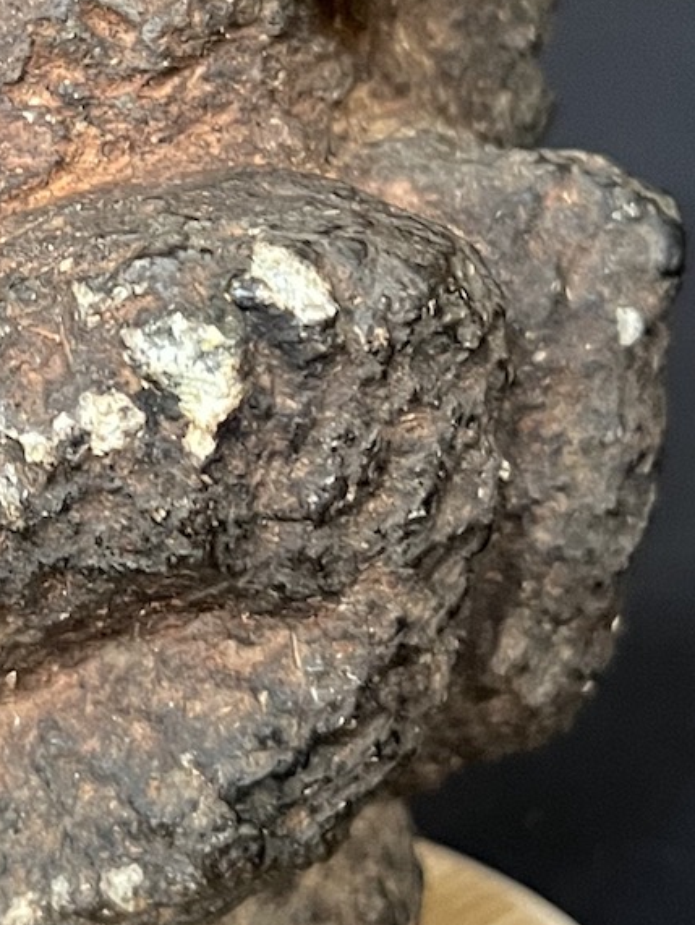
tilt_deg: -2.6
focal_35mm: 91
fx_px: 2433
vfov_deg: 20.9
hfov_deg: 16.0
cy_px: 29
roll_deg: -1.4
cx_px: 18
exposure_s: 1/42
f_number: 1.6
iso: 500
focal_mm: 5.1
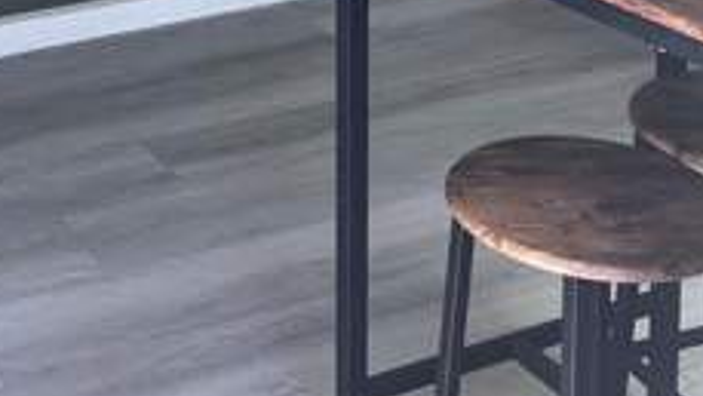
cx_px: 77
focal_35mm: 79
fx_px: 1473
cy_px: -341
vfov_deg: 13.5
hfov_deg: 26.0
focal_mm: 5.7
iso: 32
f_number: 1.5
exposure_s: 1/121
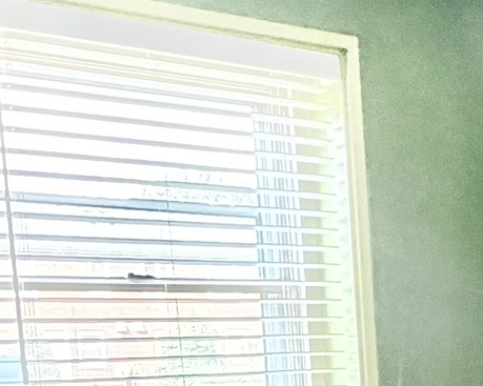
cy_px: 479
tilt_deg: -7.3
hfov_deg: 19.4
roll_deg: +1.4
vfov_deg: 17.2
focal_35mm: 85
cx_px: 739
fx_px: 1215
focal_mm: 2.22
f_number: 2.2
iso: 640
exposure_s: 1/60
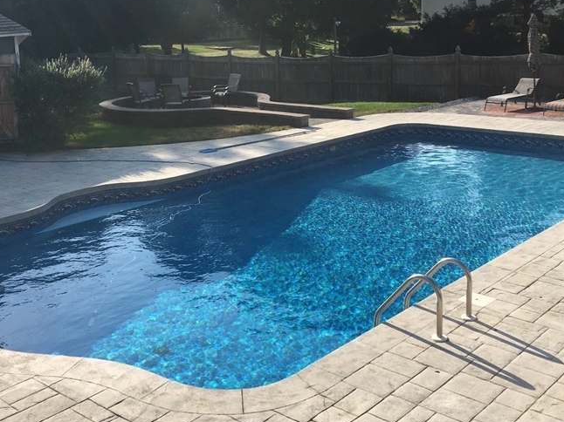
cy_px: 112
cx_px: 307
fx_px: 749
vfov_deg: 31.0
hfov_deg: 41.2
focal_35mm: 46
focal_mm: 4.15
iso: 25
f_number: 2.2
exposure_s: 1/1183
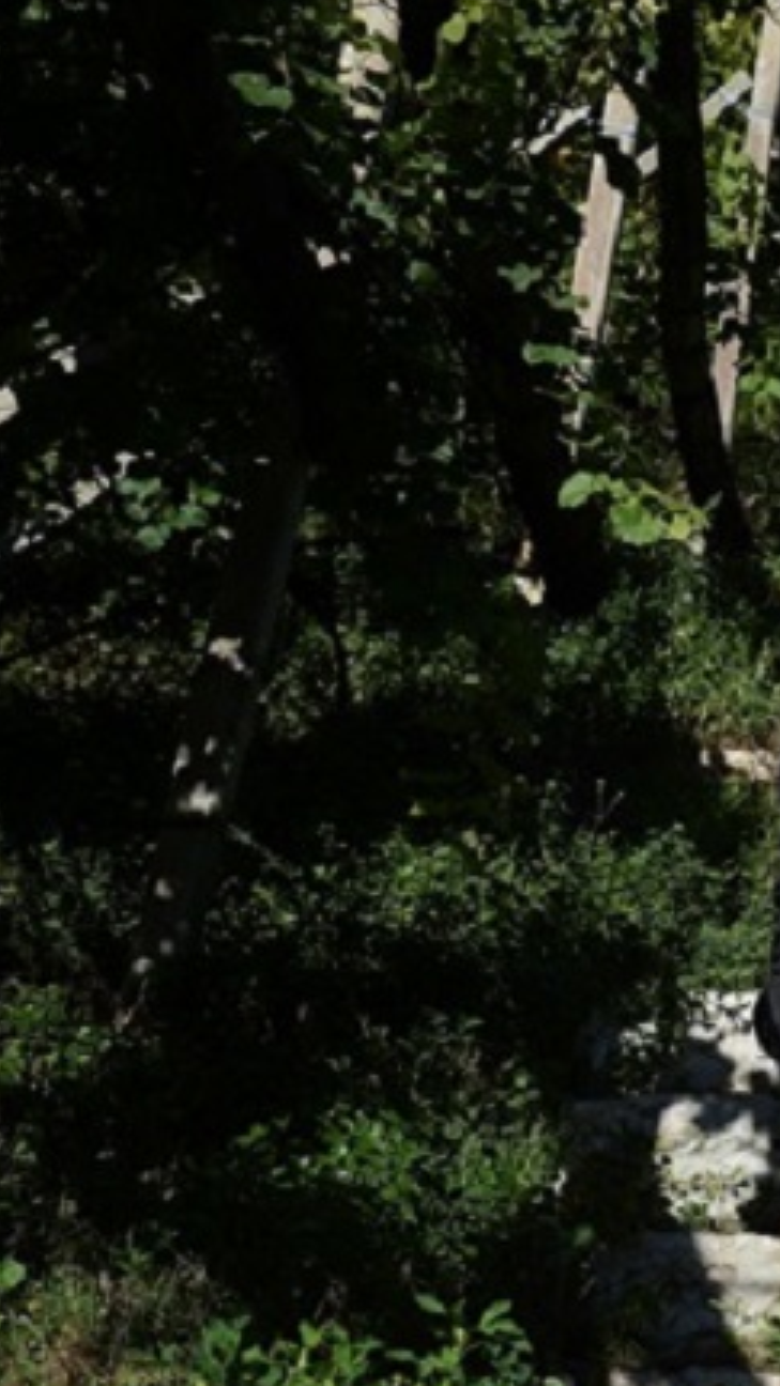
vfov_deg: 22.9
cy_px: 749
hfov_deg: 12.5
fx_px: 3420
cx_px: 1059
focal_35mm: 93
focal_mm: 48
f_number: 9
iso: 100
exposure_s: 1/320
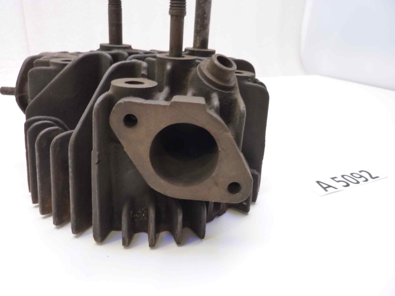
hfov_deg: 67.3
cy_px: 147
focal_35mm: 26
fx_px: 297
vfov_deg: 53.1
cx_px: 191
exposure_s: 1/8
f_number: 3.3
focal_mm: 4.1
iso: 125
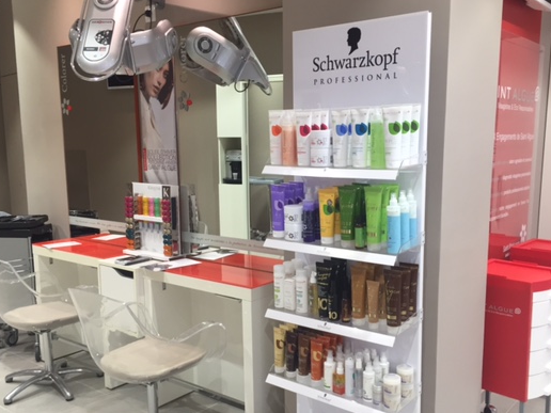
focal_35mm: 36
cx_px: 292
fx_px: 573
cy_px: 238
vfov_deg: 39.6
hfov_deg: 51.3
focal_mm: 4.15
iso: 40
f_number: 2.2
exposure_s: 1/33
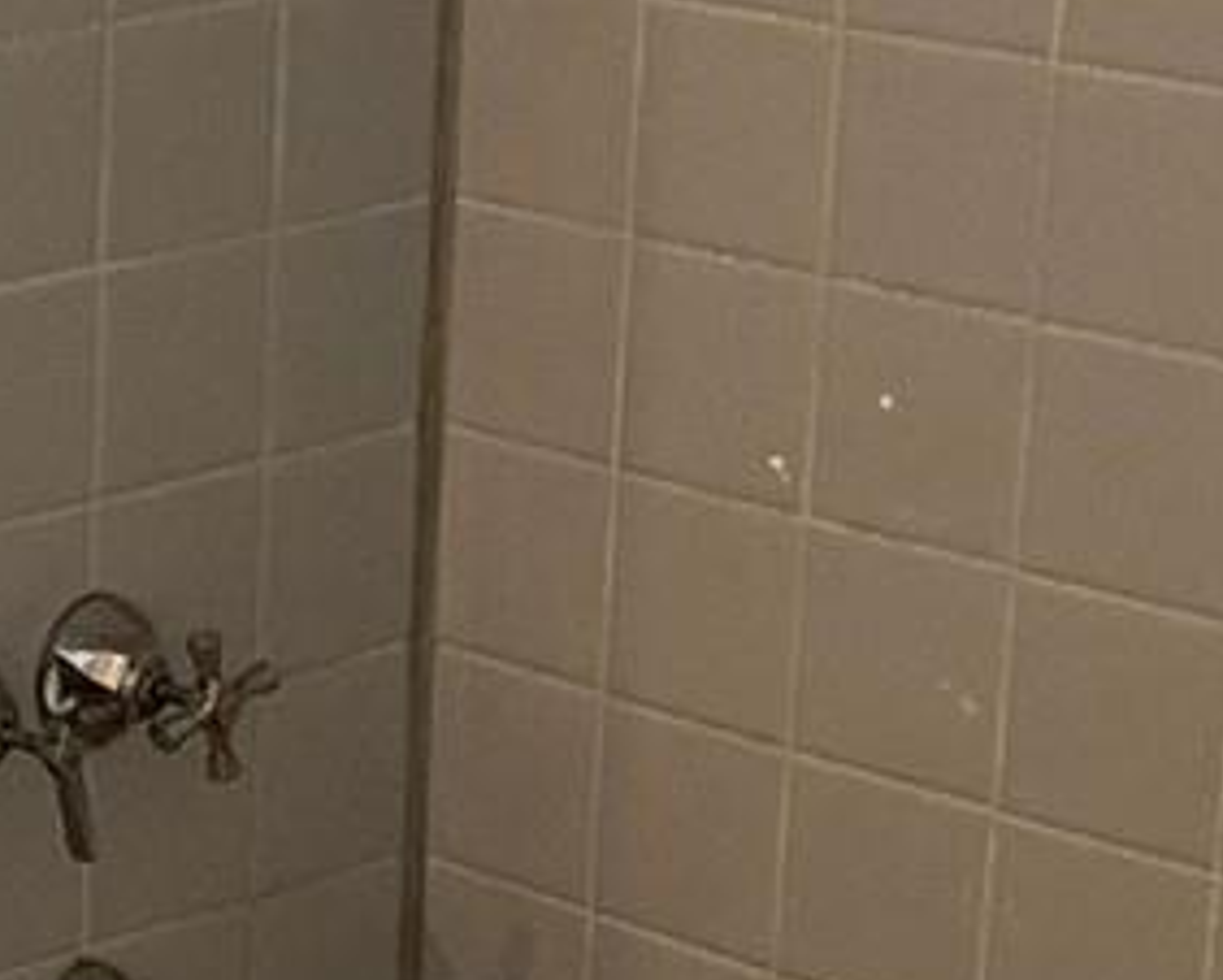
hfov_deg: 12.8
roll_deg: +1.6
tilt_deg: -18.6
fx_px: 5216
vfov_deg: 10.7
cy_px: 863
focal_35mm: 144
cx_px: -507
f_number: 1.8
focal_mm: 4.25
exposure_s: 1/60
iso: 400
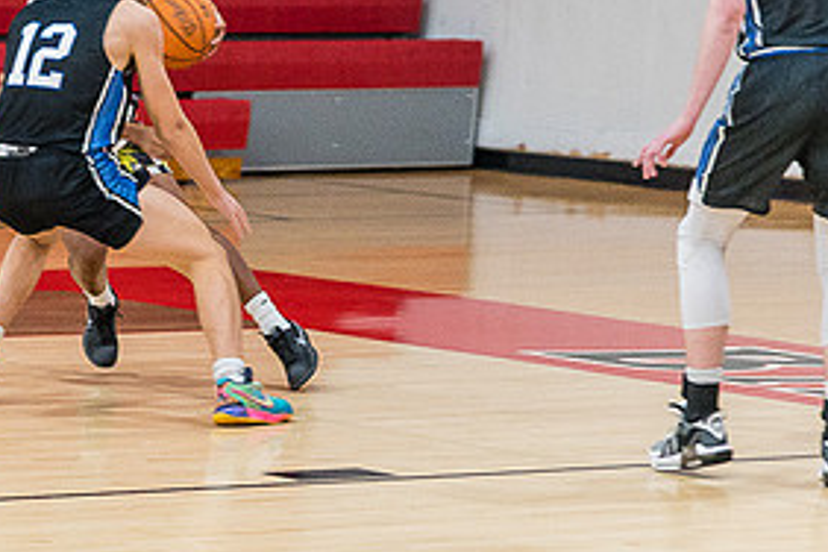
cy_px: 208
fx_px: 5681
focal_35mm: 247
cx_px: 176
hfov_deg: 8.3
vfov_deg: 5.6
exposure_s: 1/320
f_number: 4
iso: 5000
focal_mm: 120
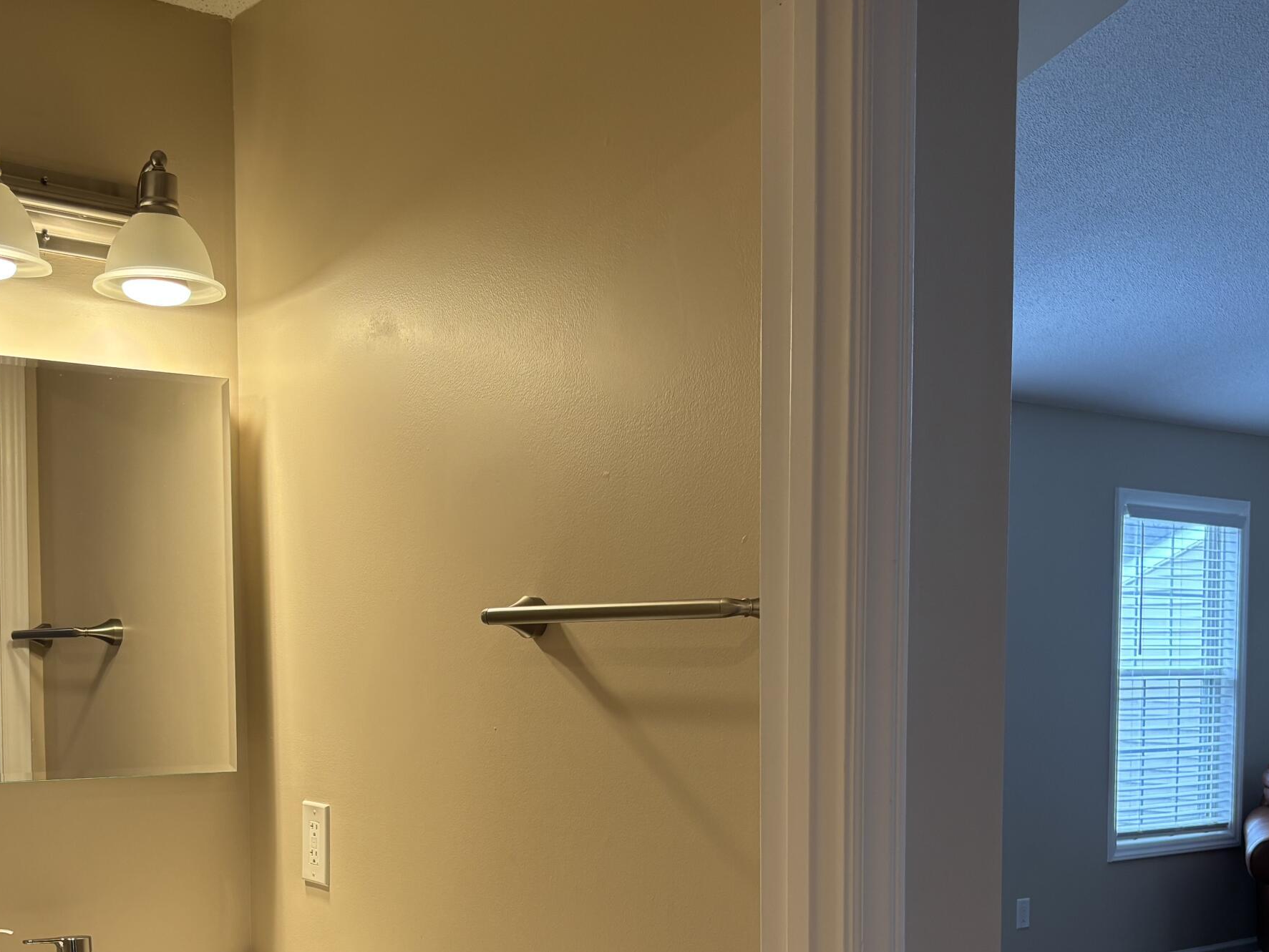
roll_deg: -0.2
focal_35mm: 44
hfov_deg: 42.9
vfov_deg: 32.1
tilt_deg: -3.5
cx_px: 618
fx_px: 1613
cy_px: 748
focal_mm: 5.96
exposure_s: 1/60
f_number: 1.6
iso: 64
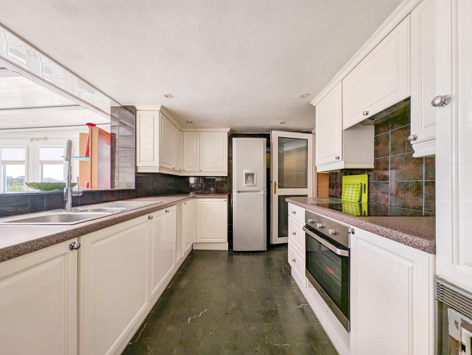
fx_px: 164
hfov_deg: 110.5
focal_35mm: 12
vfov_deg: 94.6
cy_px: 178
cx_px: 236
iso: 33
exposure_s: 1/150
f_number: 1.9
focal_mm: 2.2
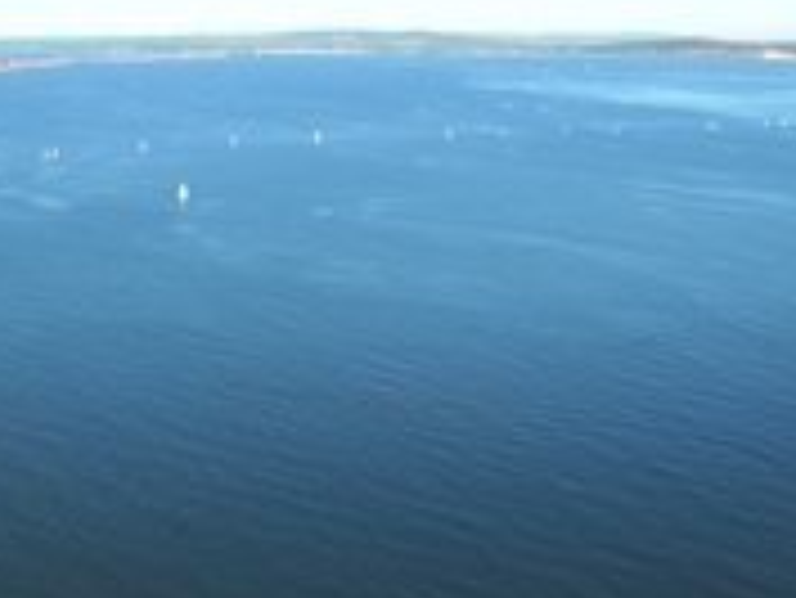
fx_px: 1519
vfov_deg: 22.3
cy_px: 250
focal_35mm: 66
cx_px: 193
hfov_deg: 28.9
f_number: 9
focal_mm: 18
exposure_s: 1/500
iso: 160
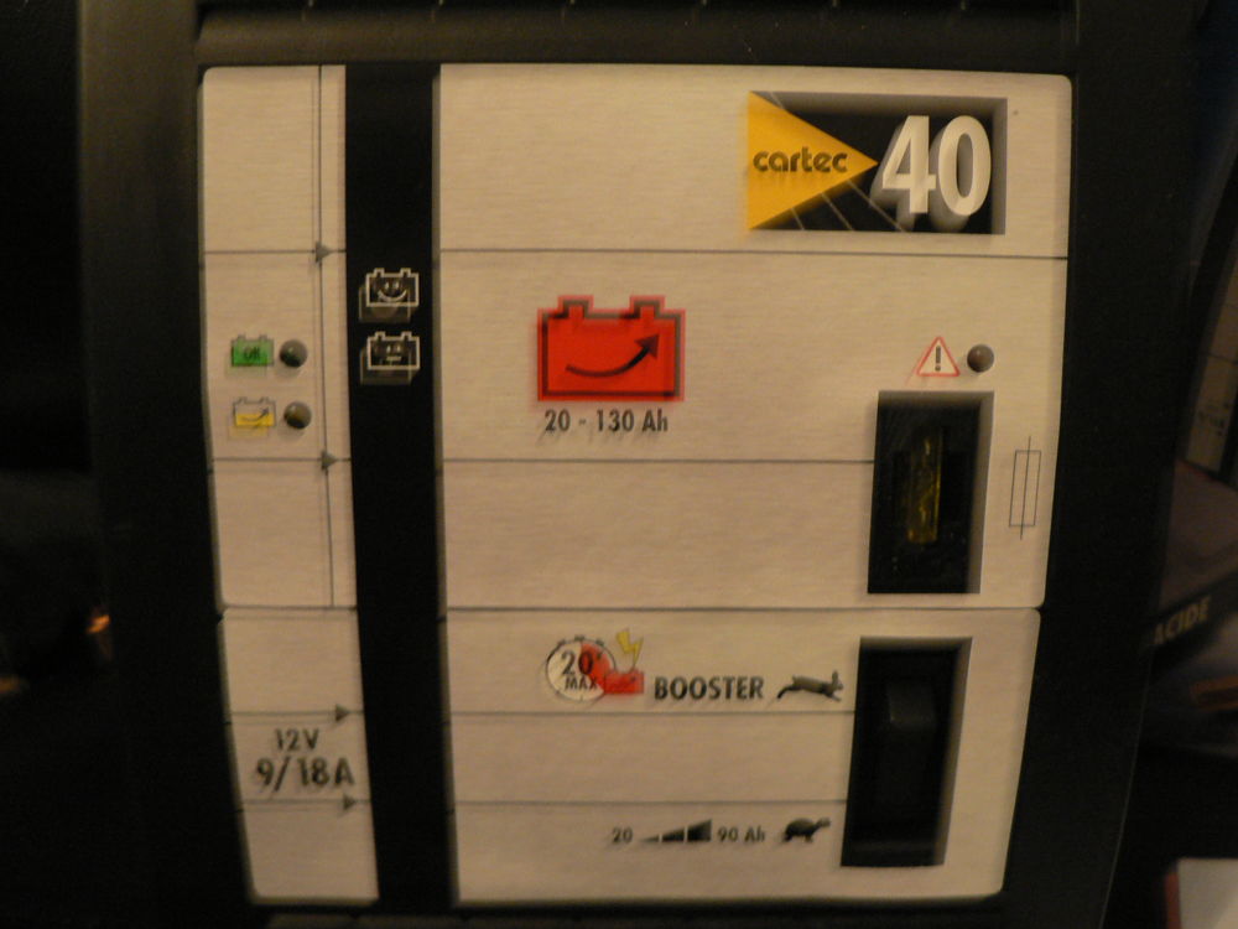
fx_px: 1287
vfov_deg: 39.7
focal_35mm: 36
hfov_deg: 51.4
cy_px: 464
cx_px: 619
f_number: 2.8
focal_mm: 6
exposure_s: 1/4
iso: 200
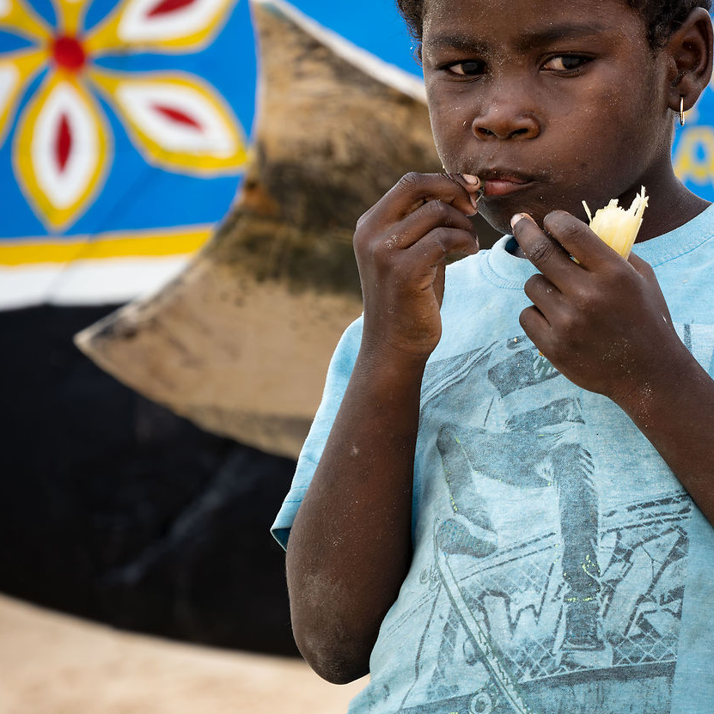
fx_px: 8605
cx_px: 822
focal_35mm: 369
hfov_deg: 4.7
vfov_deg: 4.8
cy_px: 345
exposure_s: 1/250
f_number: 6.3
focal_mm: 150.3
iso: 1000
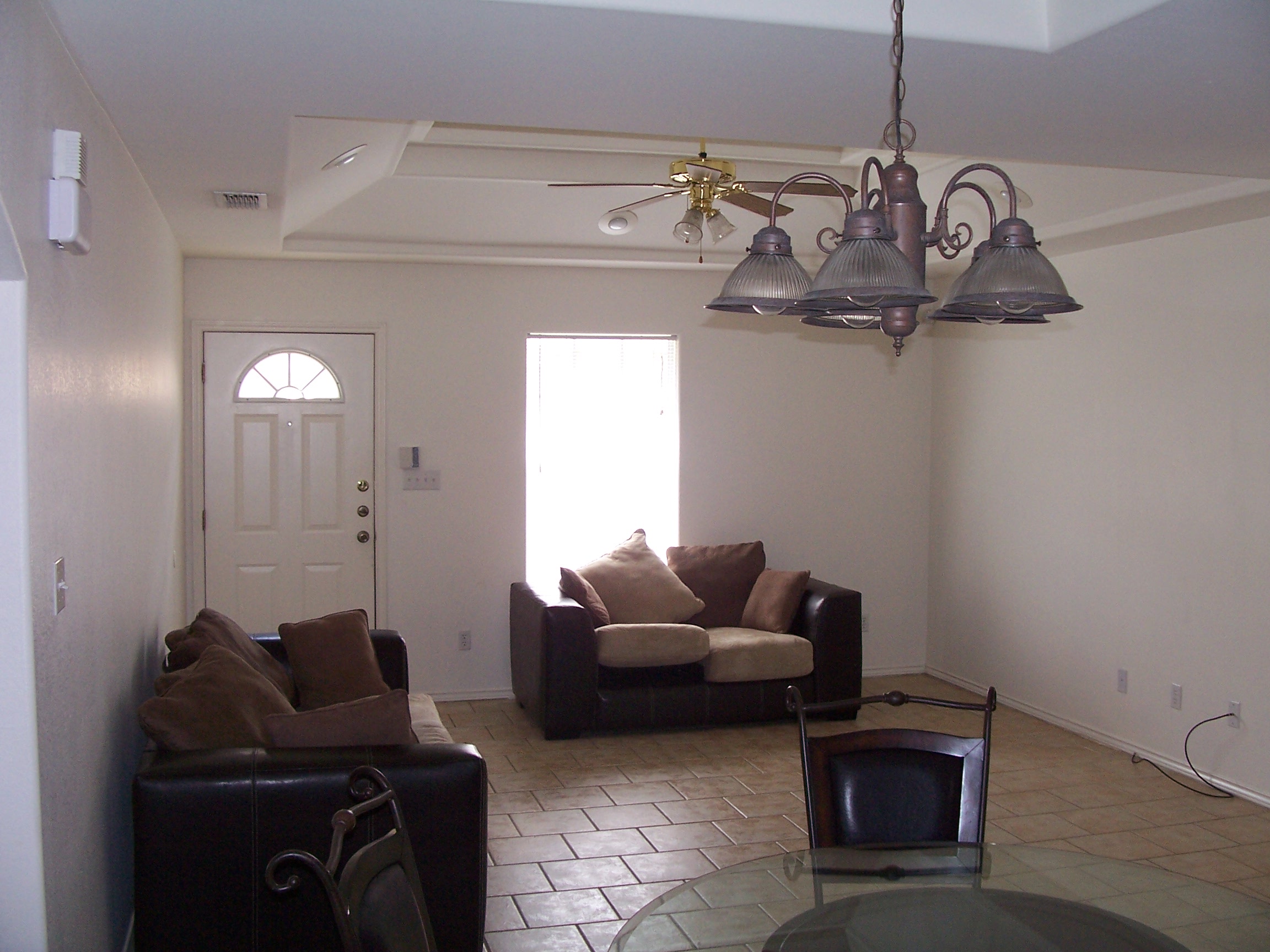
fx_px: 1284
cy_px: 476
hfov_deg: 52.6
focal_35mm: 35
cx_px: 635
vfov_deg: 40.7
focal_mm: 6
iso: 140
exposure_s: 1/60
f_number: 2.8
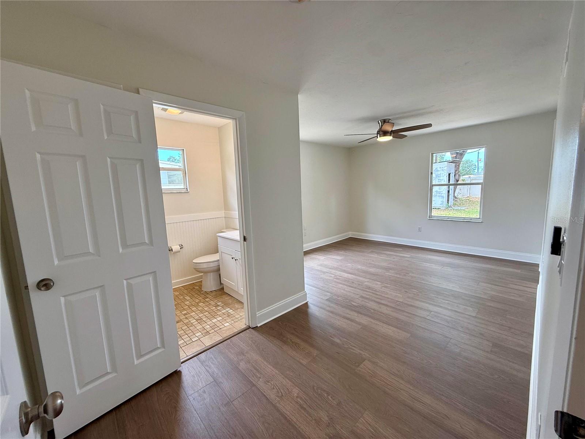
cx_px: 292
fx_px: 237
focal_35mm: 14
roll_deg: +2.3
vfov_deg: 85.7
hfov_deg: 102.1
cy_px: 220
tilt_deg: -6.6
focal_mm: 2.22
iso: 64
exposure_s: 1/120
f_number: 2.2
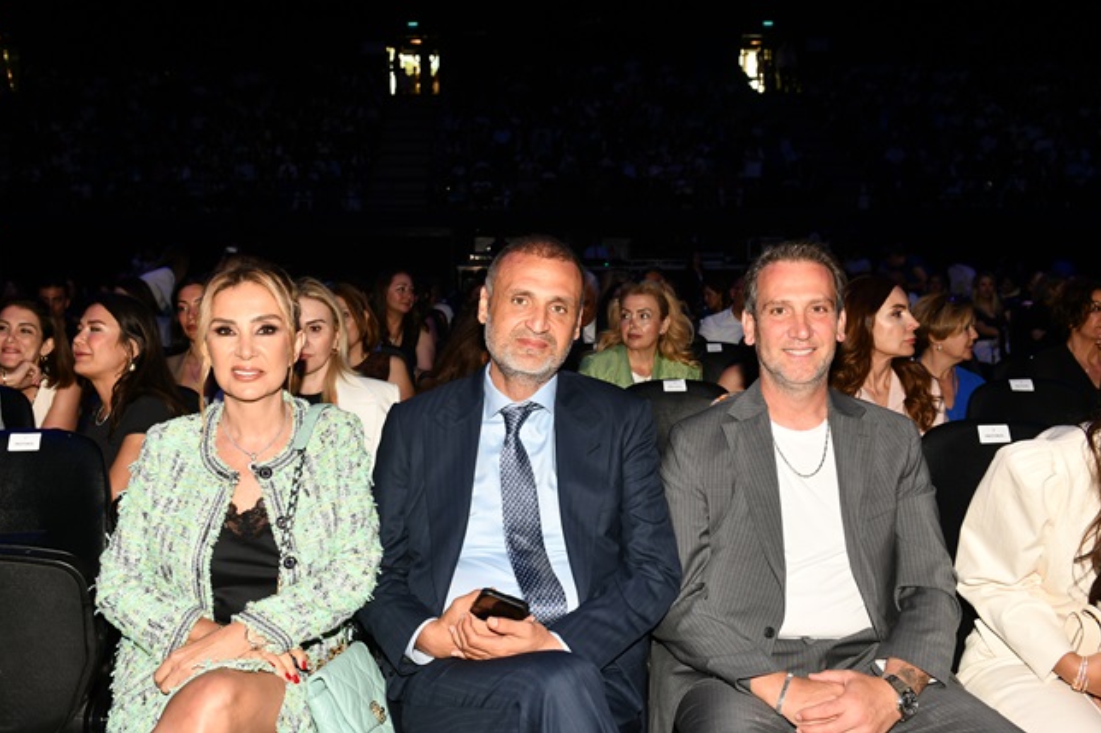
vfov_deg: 36.8
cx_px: 504
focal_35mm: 36
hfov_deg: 53.1
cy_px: 397
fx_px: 1101
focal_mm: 29
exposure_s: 1/60
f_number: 4.5
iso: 160
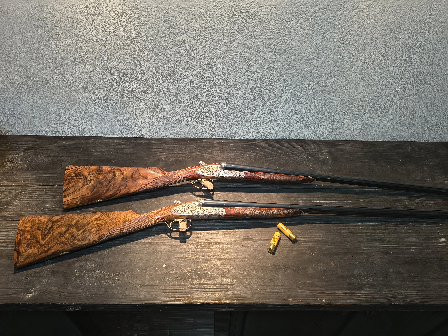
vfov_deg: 56.8
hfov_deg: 71.6
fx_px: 311
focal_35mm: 24
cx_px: 224
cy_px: 168
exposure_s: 1/60
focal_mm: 5.56
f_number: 1.8
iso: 888
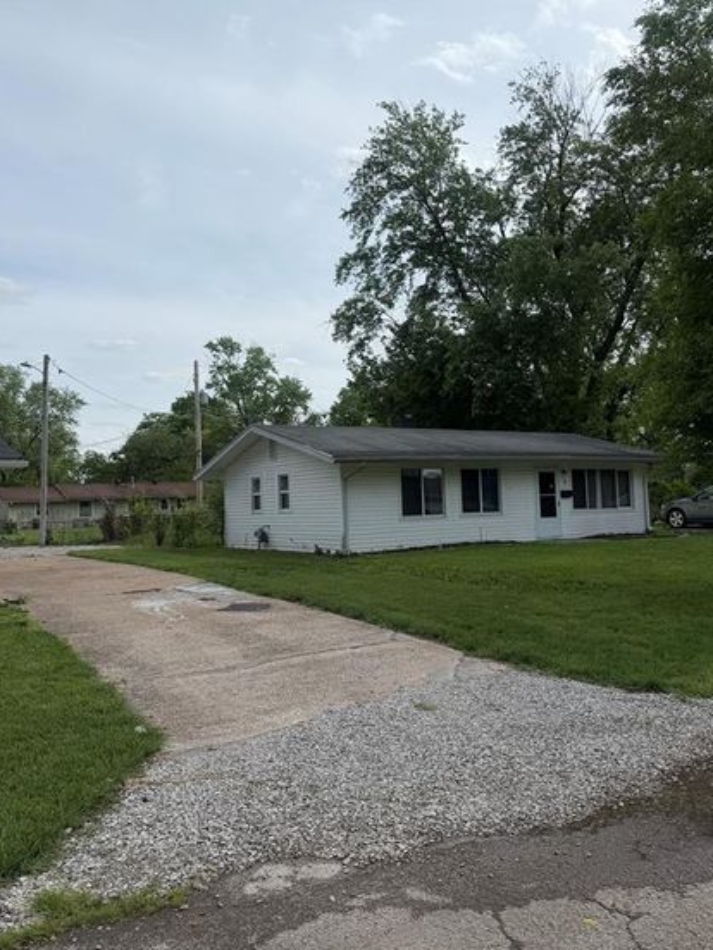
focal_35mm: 29
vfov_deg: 61.7
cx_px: 400
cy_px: 464
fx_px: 796
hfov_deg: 48.1
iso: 80
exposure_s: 1/5714
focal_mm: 6.76
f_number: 1.78
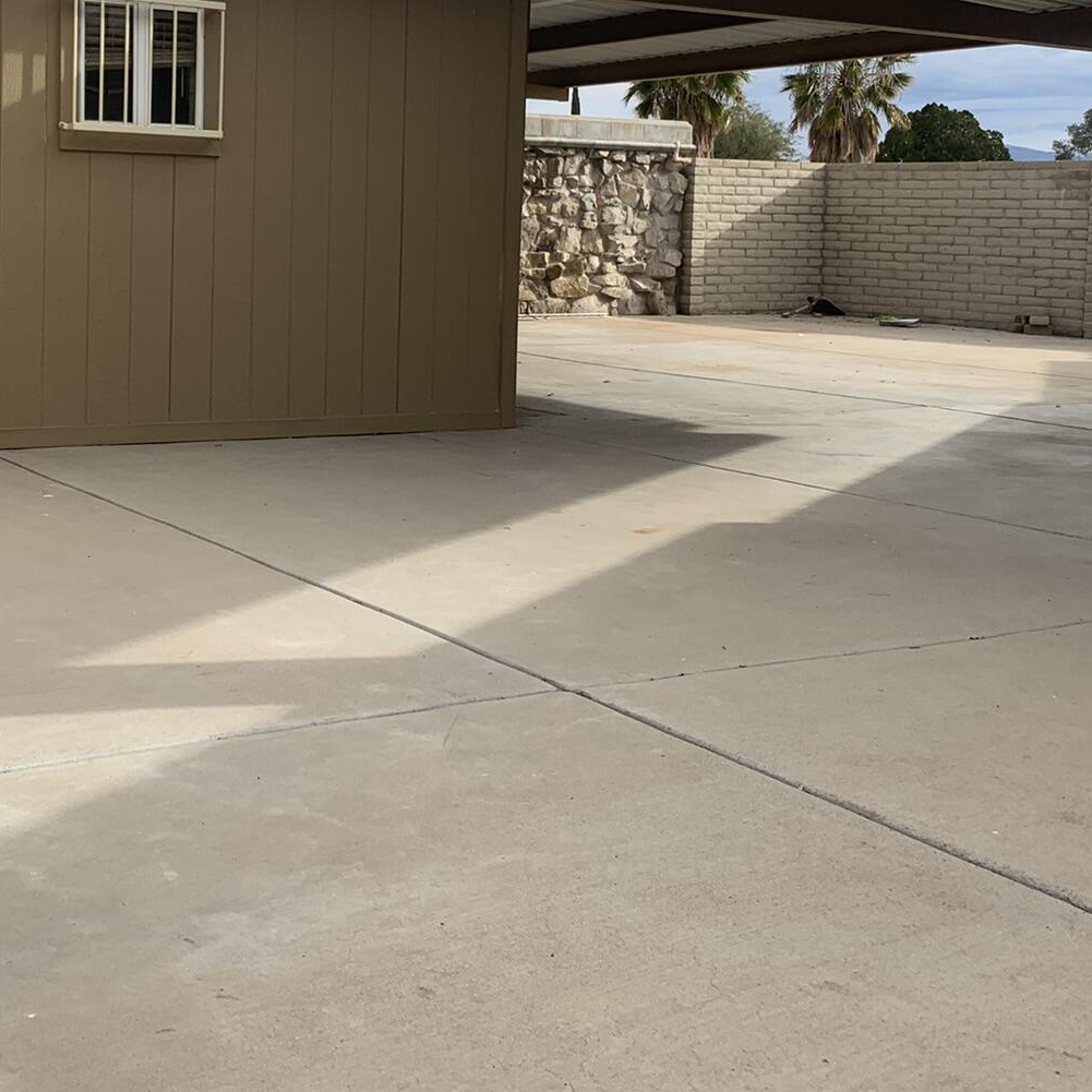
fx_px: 1677
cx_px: 363
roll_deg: -0.2
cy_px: 296
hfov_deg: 35.7
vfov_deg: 35.4
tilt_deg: -1.6
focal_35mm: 47
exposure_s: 1/1585
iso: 25
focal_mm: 4.25
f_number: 1.8
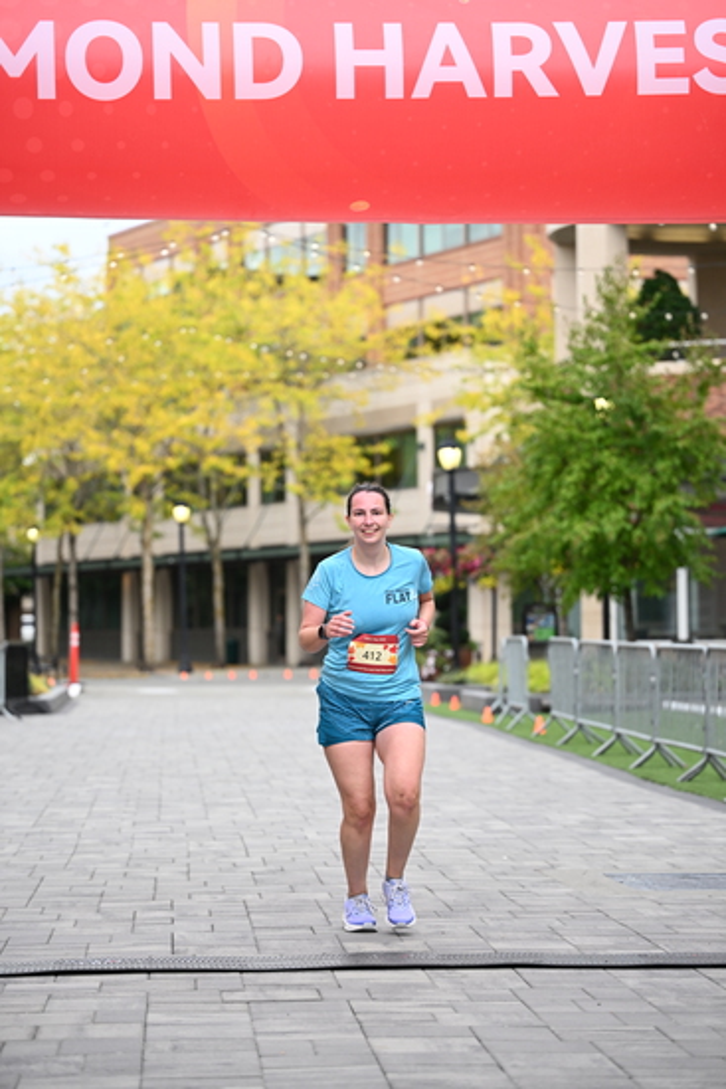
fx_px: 2811
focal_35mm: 93
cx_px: 363
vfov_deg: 21.9
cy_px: 544
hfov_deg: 14.7
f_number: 2.8
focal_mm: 93
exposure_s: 1/1600
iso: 640
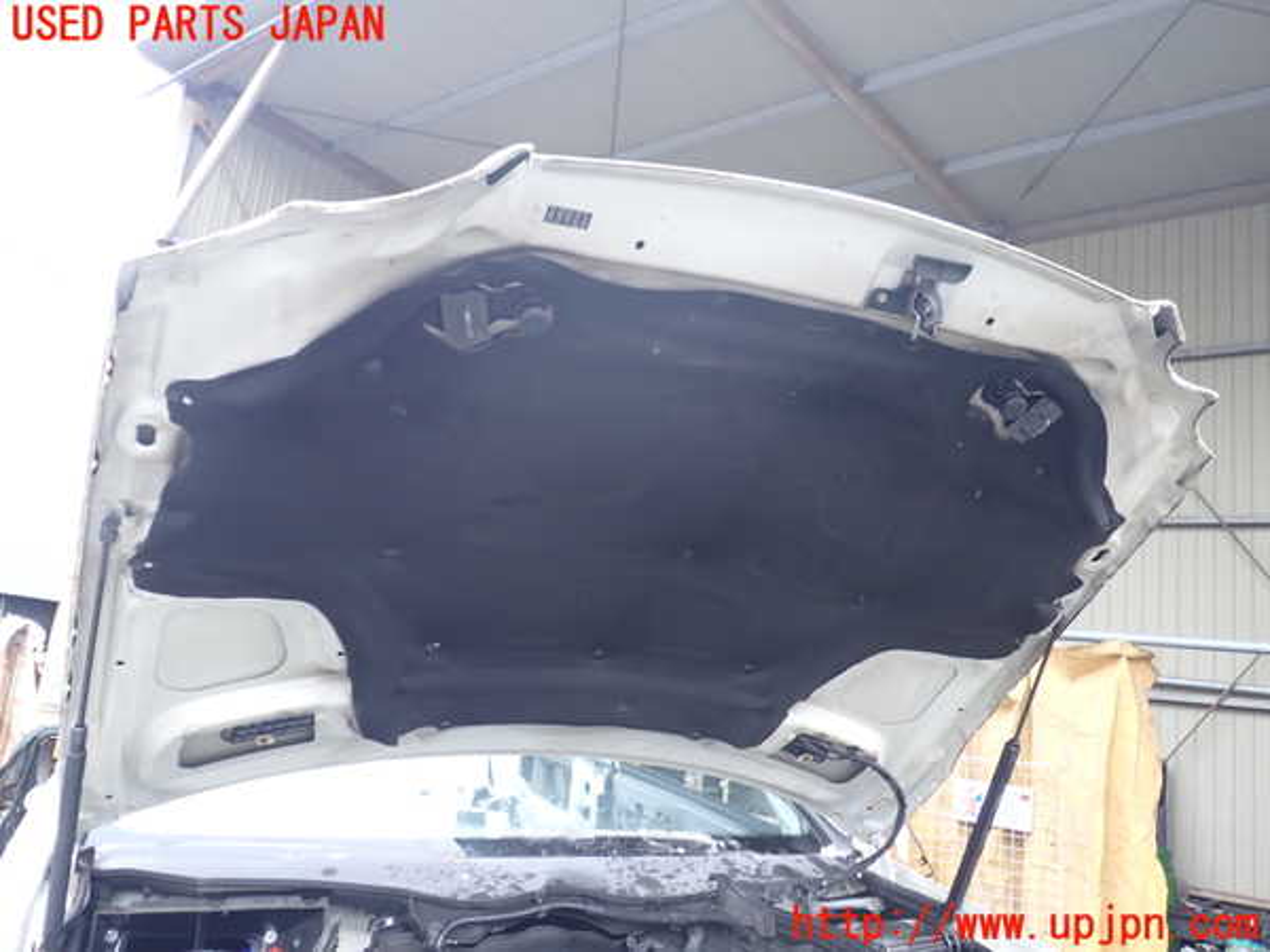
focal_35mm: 30
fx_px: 1101
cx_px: 635
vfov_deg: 46.8
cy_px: 476
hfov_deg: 60.0
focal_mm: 5.4
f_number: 2.3
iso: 200
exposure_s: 1/60
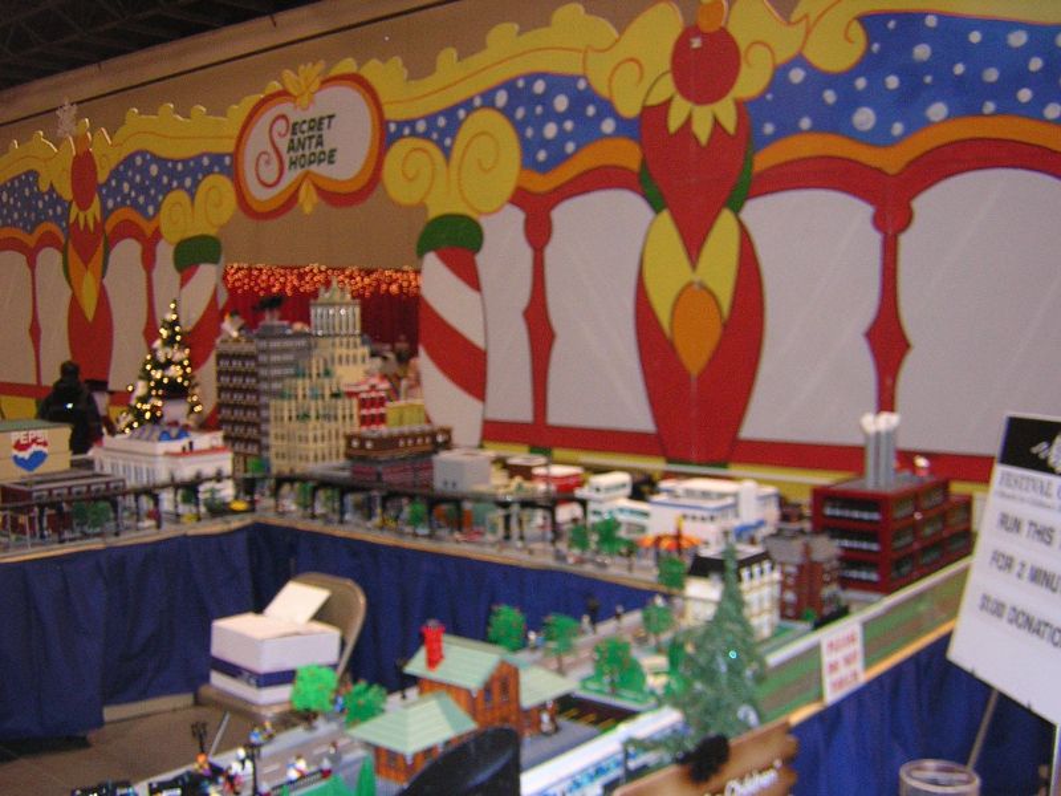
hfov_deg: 51.4
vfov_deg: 39.7
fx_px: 1103
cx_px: 530
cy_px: 398
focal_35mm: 36
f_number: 2.6
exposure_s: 1/60.1
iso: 400
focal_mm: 4.7
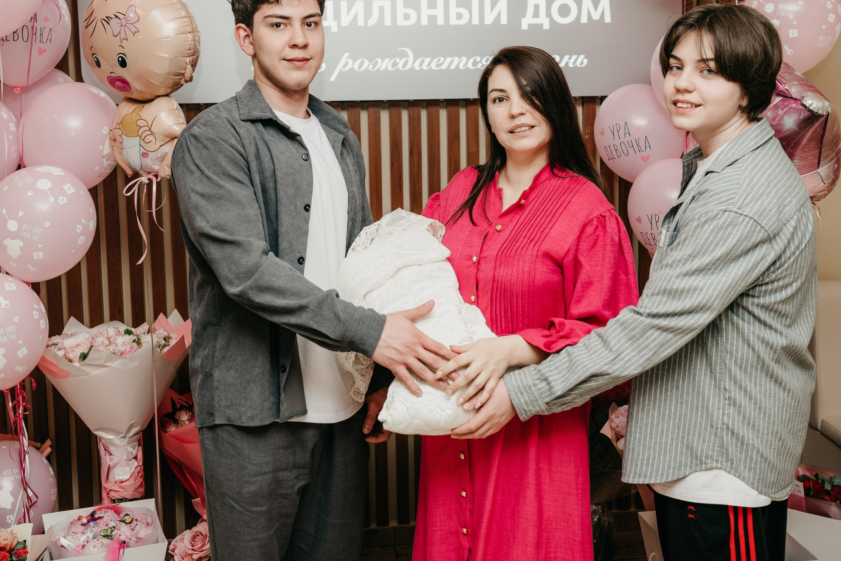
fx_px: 1074
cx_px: 404
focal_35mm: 46
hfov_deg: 42.7
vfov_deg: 29.1
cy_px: 217
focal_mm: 36
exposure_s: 1/160
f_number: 4
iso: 200
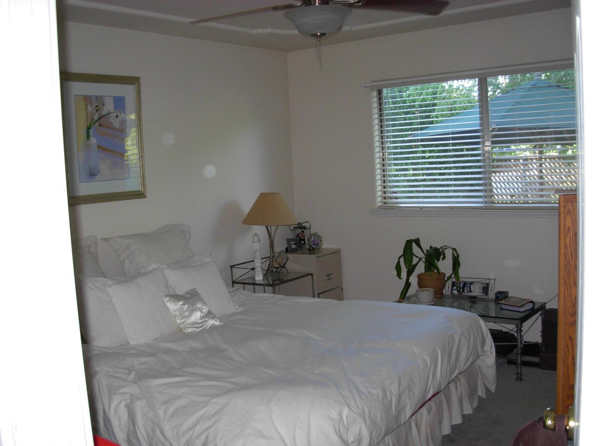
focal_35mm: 38
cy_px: 223
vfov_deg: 37.7
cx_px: 298
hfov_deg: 49.0
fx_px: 653
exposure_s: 1/33.9
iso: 118
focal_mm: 6.3
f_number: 2.9
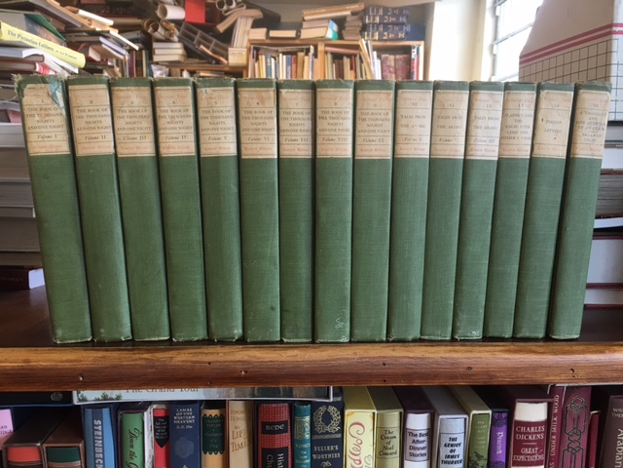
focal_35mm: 29
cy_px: 234
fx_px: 522
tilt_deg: -6.7
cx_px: 312
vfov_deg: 48.2
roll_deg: -0.9
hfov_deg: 61.7
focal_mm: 4.15
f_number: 2.2
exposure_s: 1/15
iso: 25
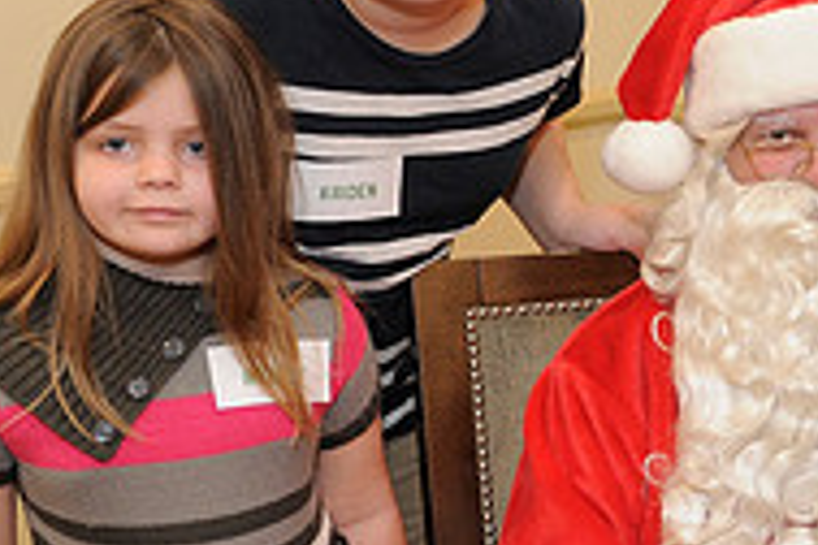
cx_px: 935
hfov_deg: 19.8
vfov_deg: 14.0
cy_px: 251
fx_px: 2227
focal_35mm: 98
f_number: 4
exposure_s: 1/100
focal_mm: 32
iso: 1600
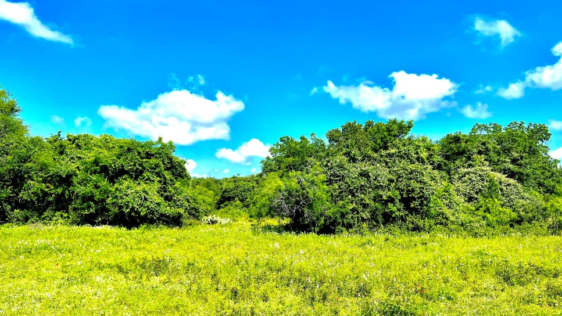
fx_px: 447
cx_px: 281
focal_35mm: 30
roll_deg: -0.2
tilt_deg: -2.1
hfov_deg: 64.3
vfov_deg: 38.5
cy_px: 210
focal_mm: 5.7
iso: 50
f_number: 1.5
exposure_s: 1/4115
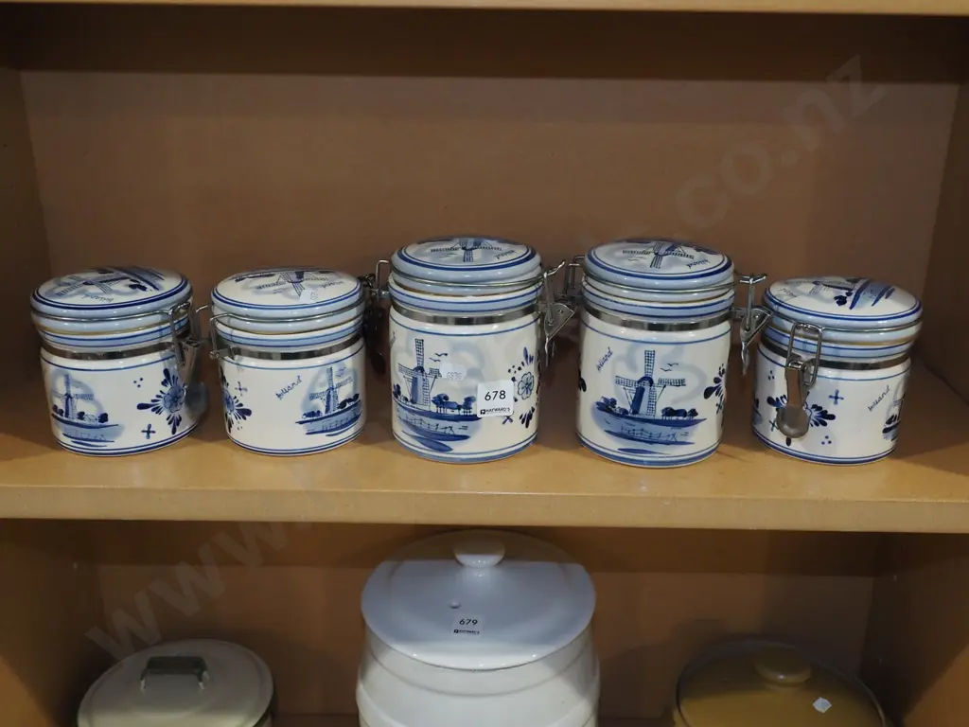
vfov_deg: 39.7
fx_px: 1008
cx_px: 484
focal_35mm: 36
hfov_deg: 51.4
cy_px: 364
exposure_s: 1/60
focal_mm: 18
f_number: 5.6
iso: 1600
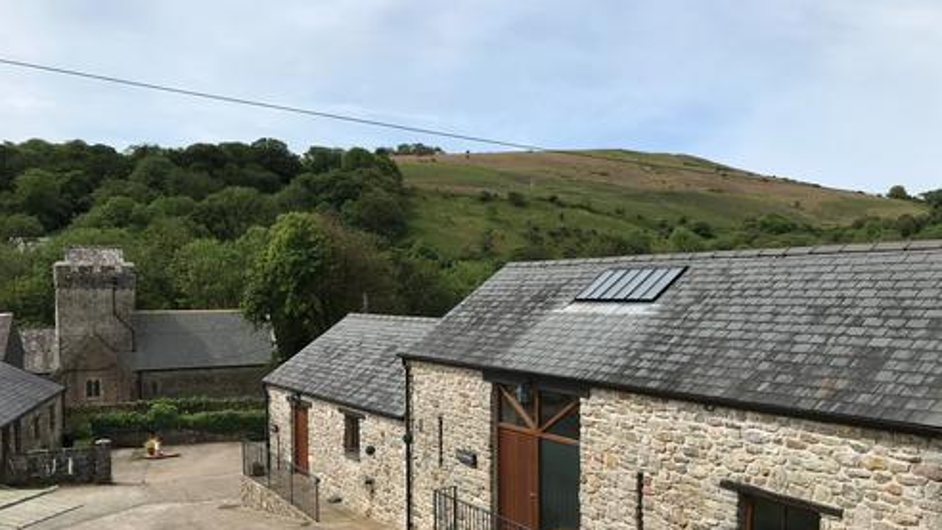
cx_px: 473
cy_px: 343
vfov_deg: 37.5
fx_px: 774
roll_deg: -0.3
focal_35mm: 31
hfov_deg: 62.6
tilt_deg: -3.1
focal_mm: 3.99
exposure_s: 1/2907
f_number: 1.8
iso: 20
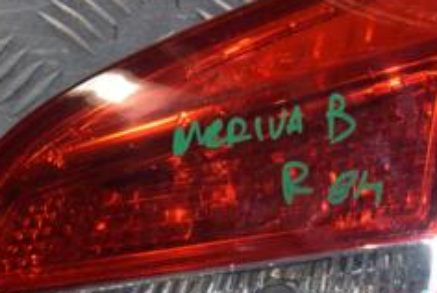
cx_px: 324
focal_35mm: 198
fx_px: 2406
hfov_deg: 10.4
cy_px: 200
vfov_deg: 7.0
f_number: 9
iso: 800
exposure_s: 1/200
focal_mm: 52
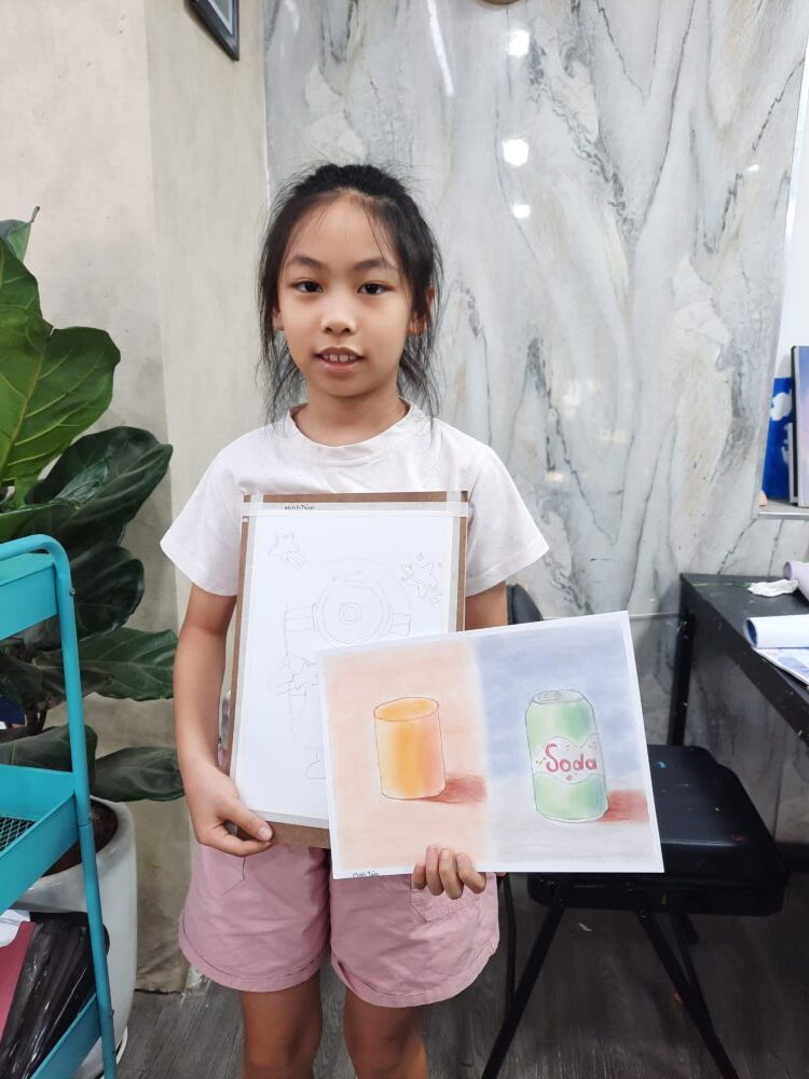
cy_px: 540
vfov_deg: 69.4
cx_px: 404
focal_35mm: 25
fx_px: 779
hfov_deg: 54.9
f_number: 2
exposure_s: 1/50
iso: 100
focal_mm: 4.6
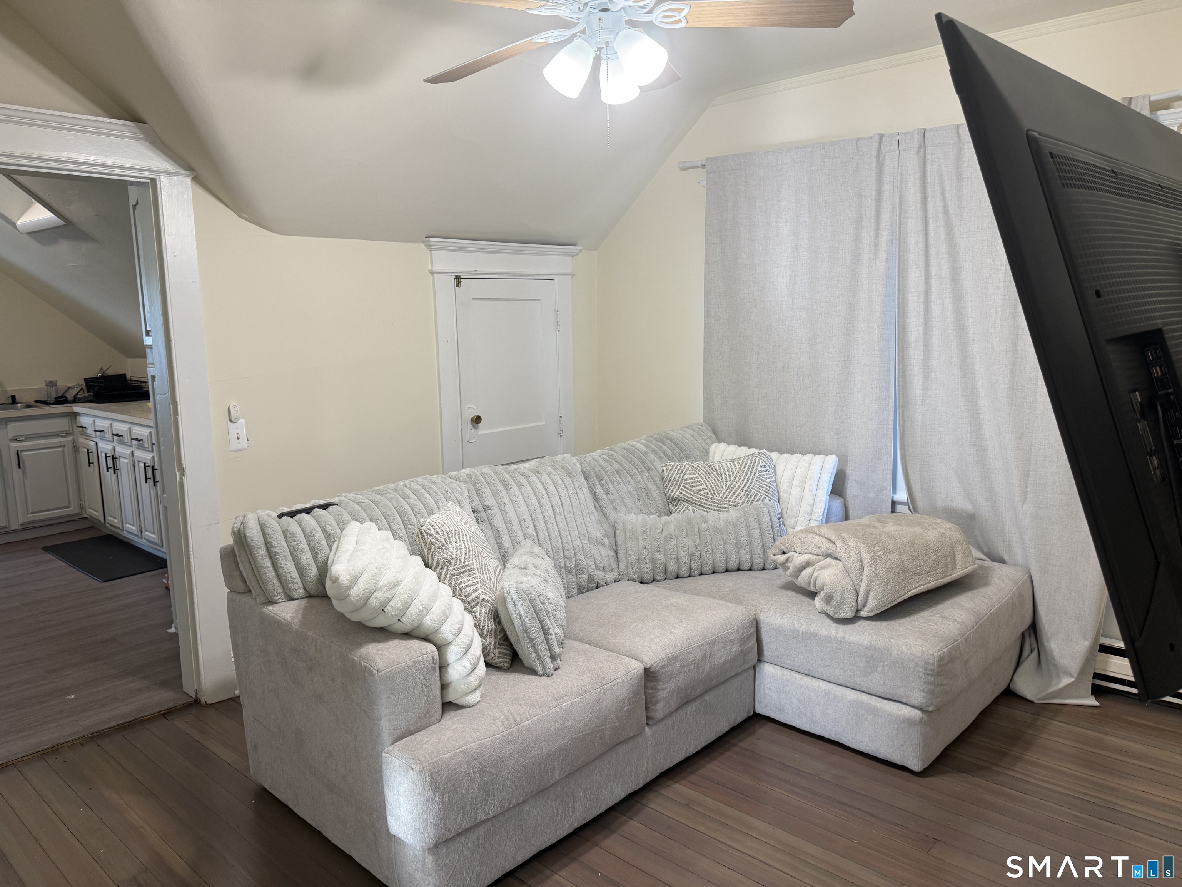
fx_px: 820
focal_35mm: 24
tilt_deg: -8.1
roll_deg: +0.8
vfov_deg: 56.8
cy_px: 444
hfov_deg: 71.6
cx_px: 591
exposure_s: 1/120
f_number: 1.78
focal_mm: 6.76
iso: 125
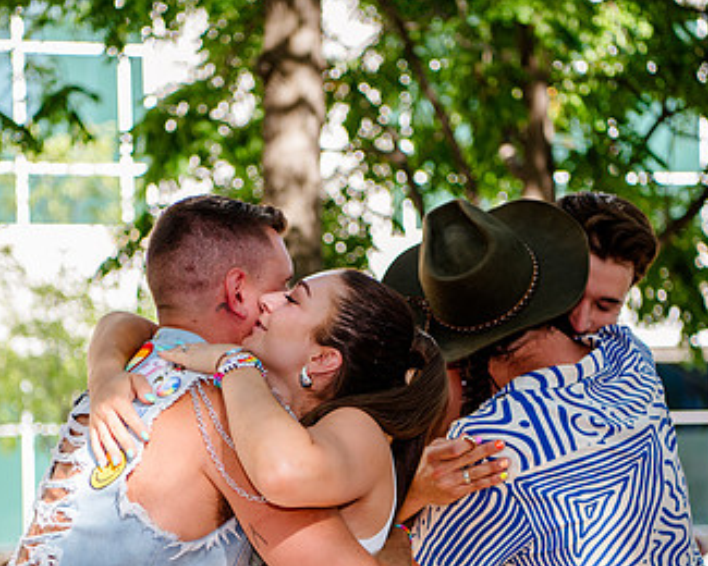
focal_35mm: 92
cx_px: 307
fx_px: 1928
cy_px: 414
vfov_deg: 16.6
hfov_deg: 20.8
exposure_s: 1/320
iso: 200
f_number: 3.2
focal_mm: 55
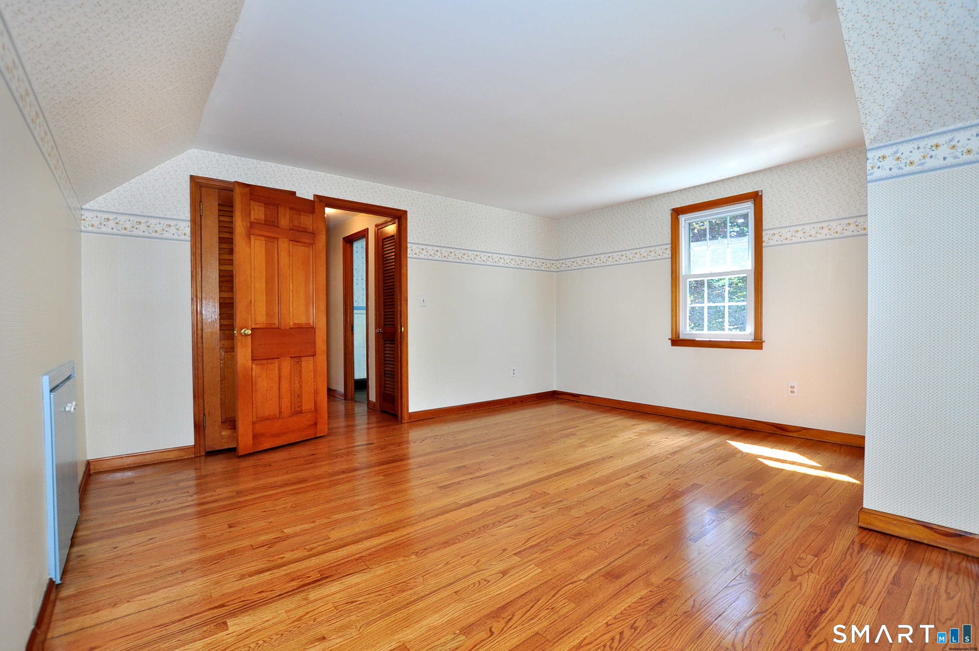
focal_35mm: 15
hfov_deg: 100.5
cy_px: 326
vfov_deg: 77.2
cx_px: 490
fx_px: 407
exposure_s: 1/50
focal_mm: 10
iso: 400
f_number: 5
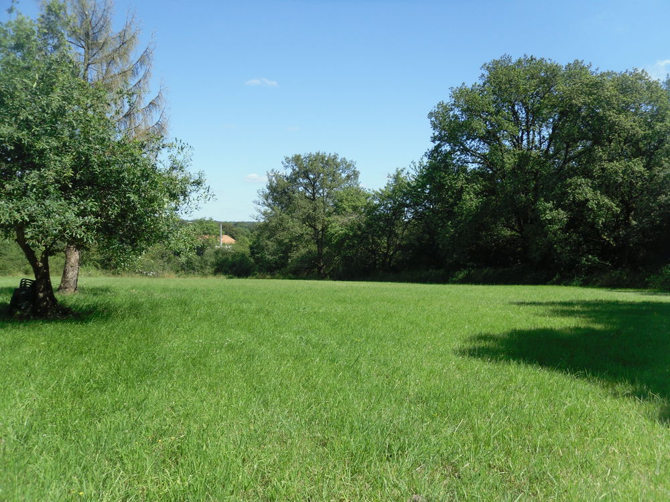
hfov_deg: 52.6
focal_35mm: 35
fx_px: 677
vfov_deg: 40.7
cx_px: 335
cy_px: 251
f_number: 8.2
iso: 80
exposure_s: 1/122
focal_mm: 6.3
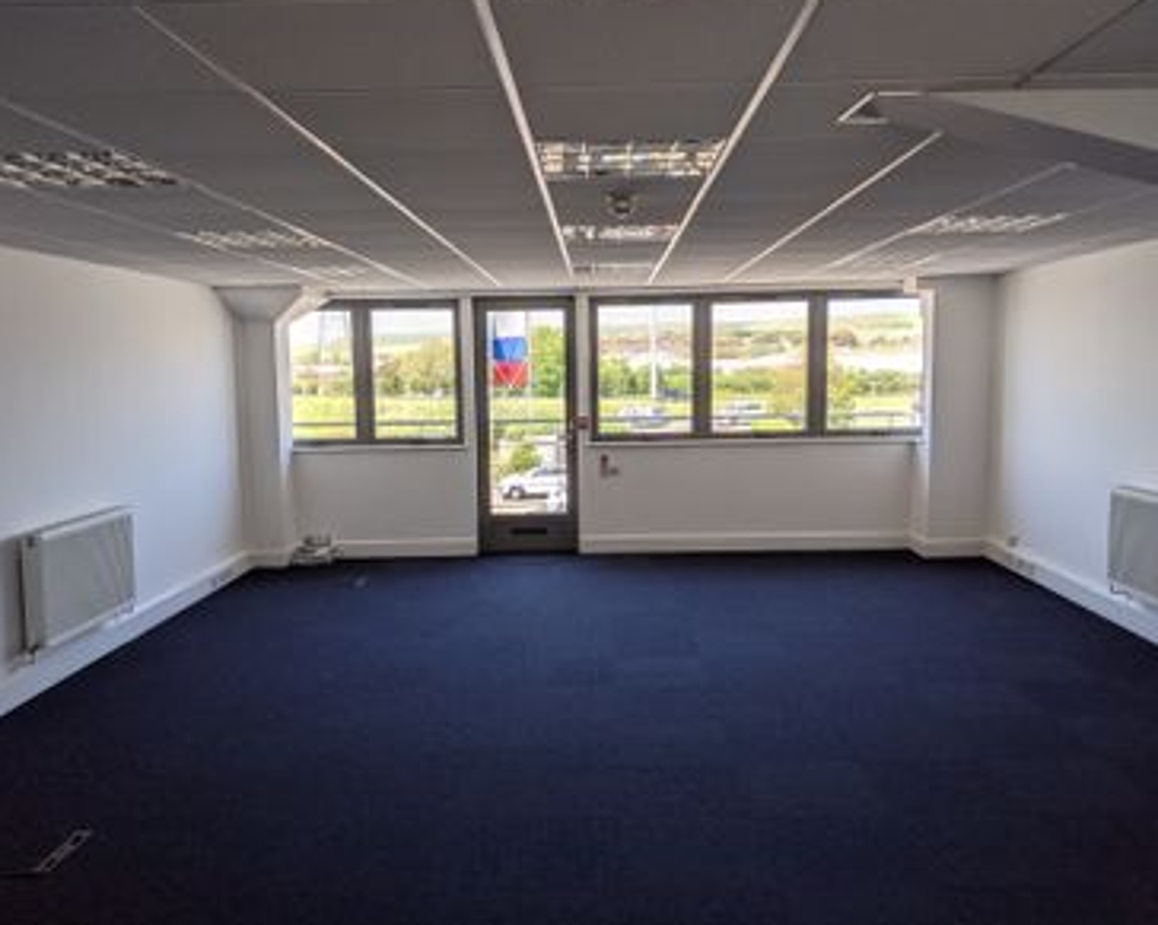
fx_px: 994
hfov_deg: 60.5
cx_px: 573
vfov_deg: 50.0
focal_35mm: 29
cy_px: 458
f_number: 1.8
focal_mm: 4.44
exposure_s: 1/671
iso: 64
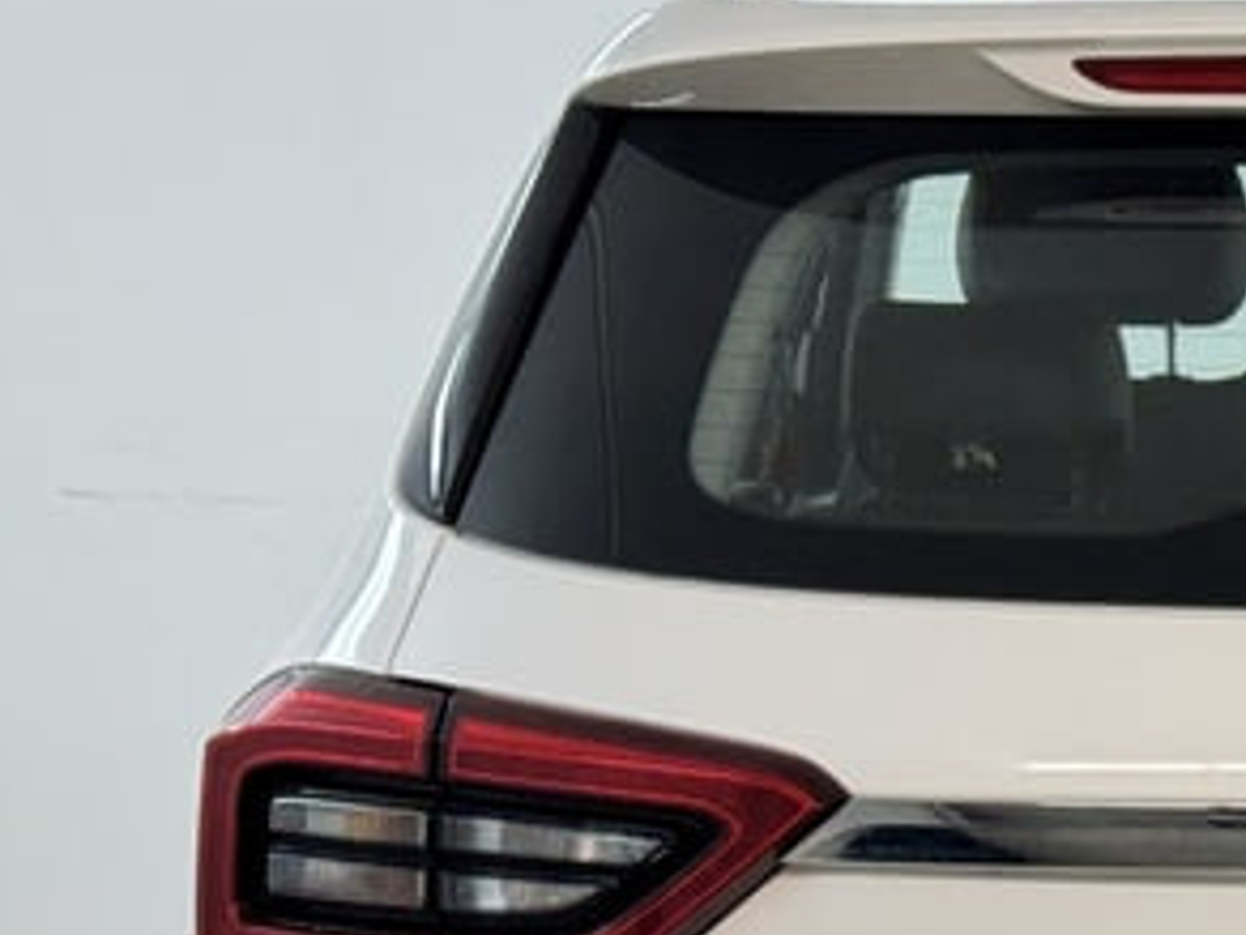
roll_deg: -0.3
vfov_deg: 9.9
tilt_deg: -9.4
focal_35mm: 148
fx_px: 5327
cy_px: 1040
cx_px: 1489
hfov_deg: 13.0
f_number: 1.78
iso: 50
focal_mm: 6.76
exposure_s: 1/50
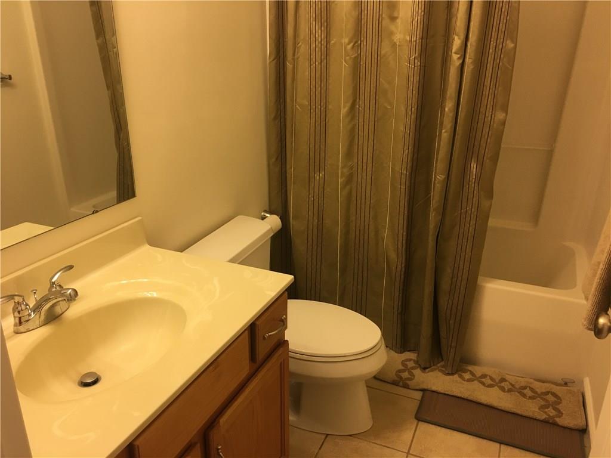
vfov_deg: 48.2
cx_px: 306
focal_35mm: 29
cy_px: 229
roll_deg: +0.2
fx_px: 512
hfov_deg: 61.7
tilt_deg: -20.3
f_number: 2.2
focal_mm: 4.15
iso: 40
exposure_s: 1/30
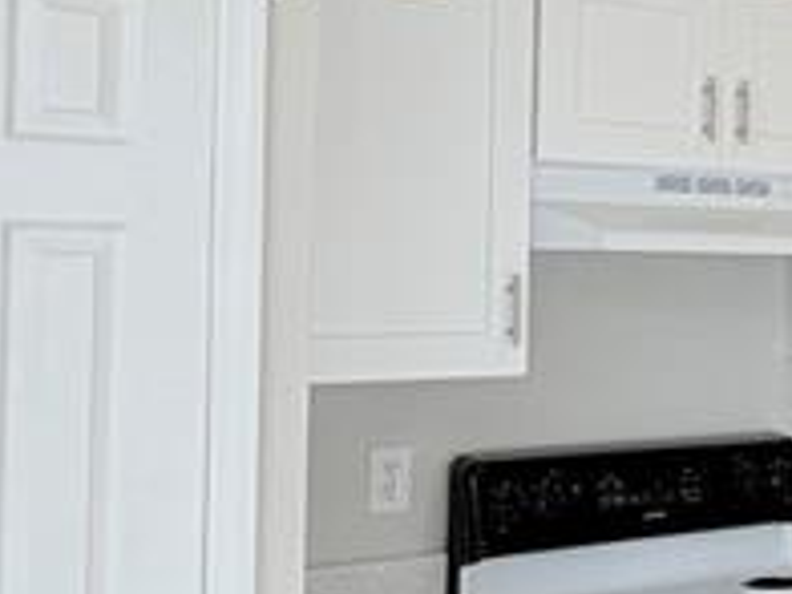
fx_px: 1670
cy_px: 242
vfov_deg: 20.1
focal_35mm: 73
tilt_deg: +0.2
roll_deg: -1.8
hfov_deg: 23.0
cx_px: 1095
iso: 64
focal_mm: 2.22
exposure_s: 1/120
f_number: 2.2
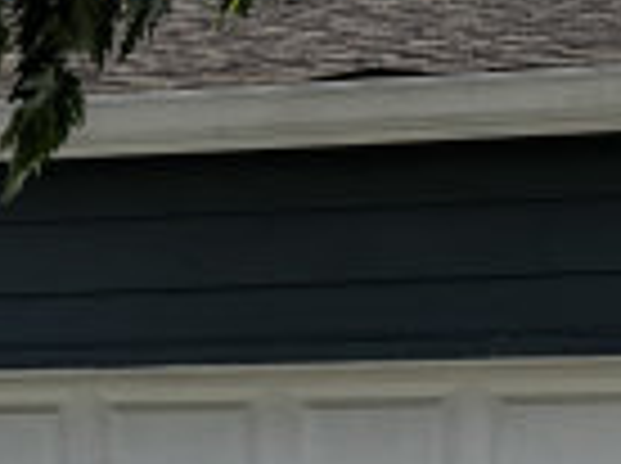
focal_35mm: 116
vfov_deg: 10.9
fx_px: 2077
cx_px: 155
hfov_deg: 16.9
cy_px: 1090
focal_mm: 6.76
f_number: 1.78
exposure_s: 1/4608
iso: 80
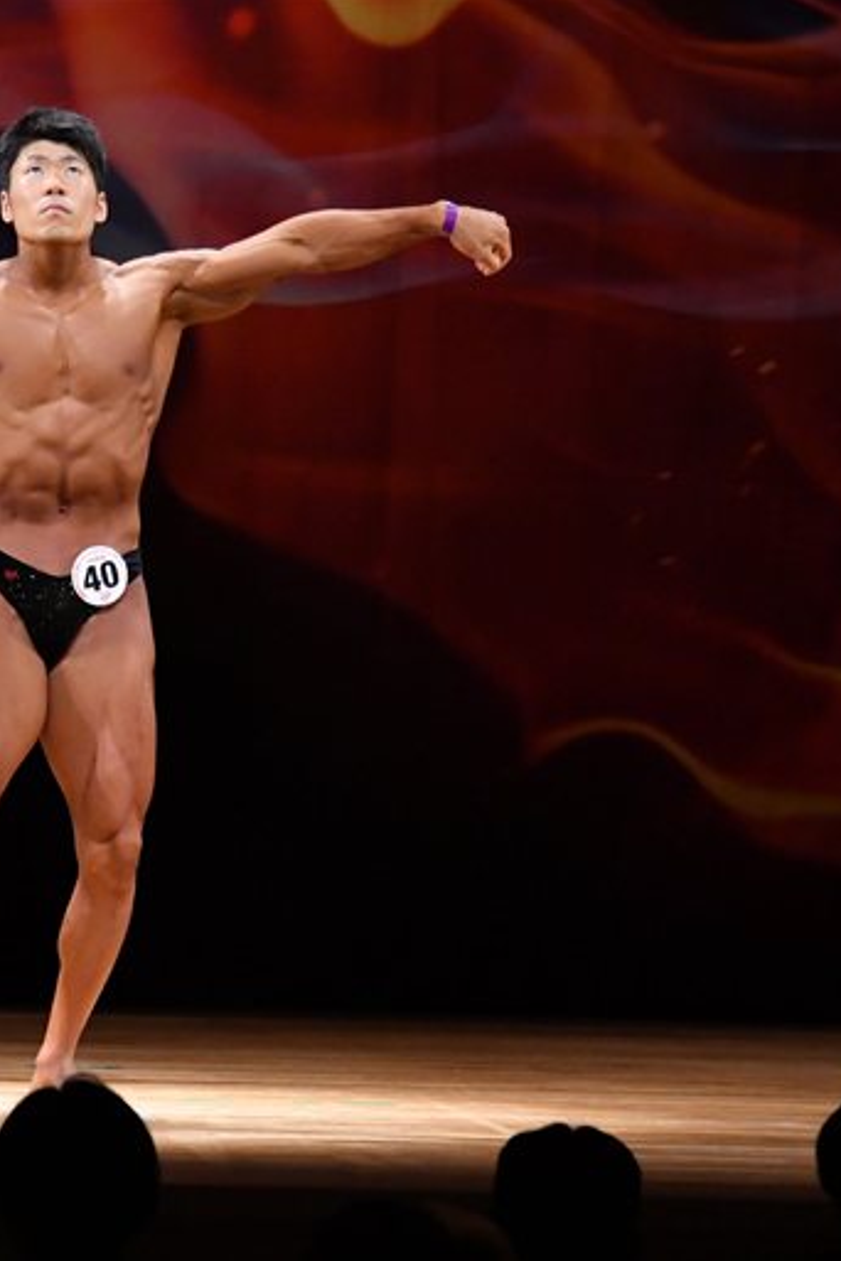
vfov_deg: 6.3
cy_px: 629
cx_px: 6
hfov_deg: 4.2
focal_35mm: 328
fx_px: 11493
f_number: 5.6
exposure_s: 1/400
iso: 4000
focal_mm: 145
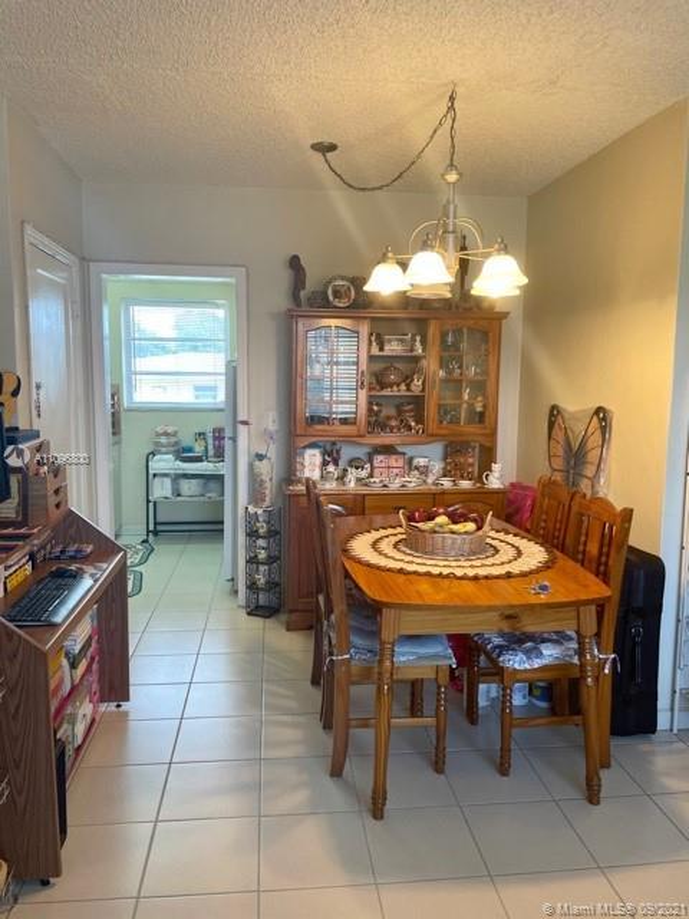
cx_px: 344
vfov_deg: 67.3
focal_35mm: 26
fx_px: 690
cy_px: 460
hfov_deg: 53.1
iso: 64
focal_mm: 4.2
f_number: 1.6
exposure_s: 1/60
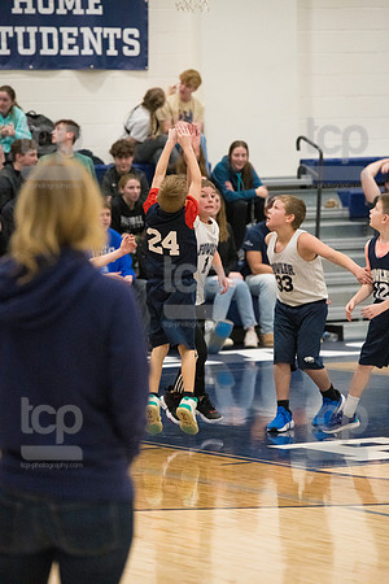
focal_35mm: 190
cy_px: 292
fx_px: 3079
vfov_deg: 10.8
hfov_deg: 7.2
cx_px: 194
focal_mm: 190
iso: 8000
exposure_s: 1/1600
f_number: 4.5
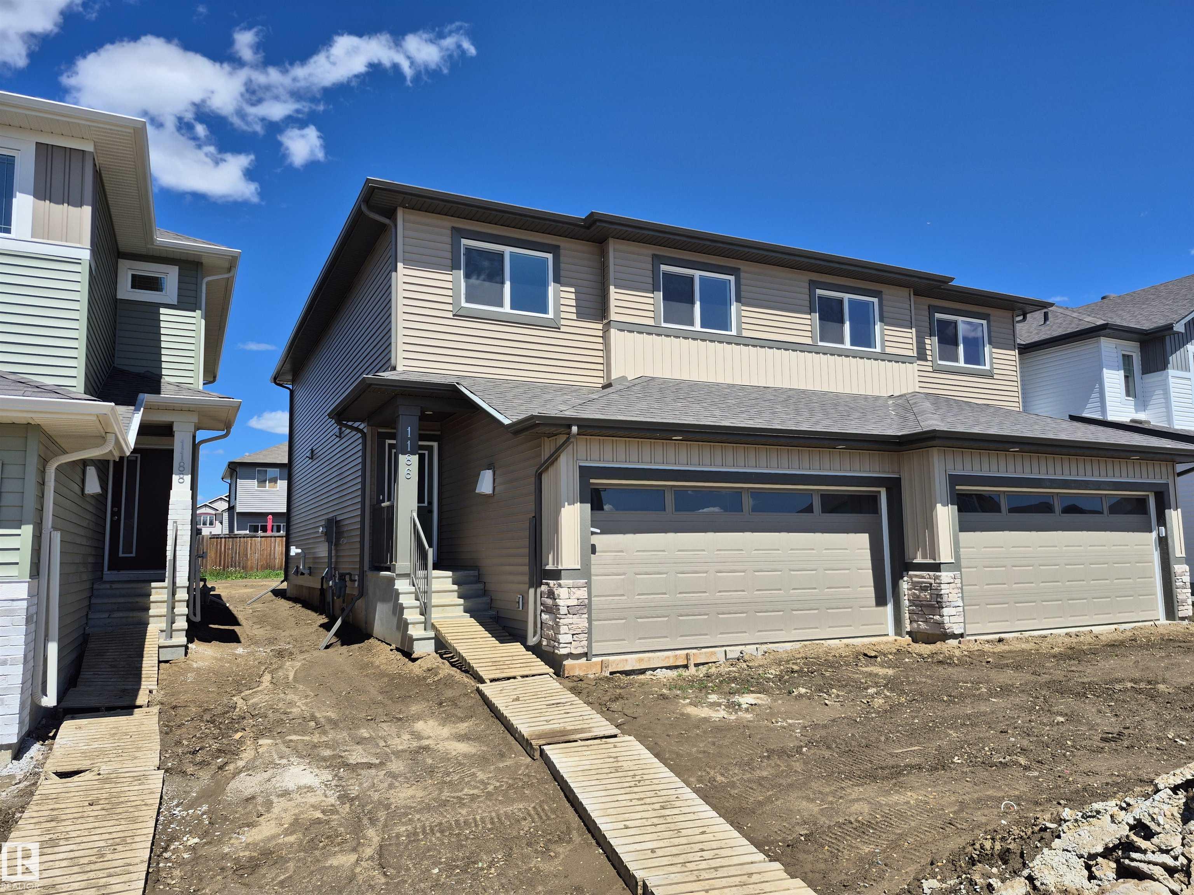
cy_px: 448
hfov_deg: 73.9
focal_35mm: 23
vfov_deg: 58.9
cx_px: 597
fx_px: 793
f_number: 1.8
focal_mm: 5.4
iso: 25
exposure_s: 1/1896
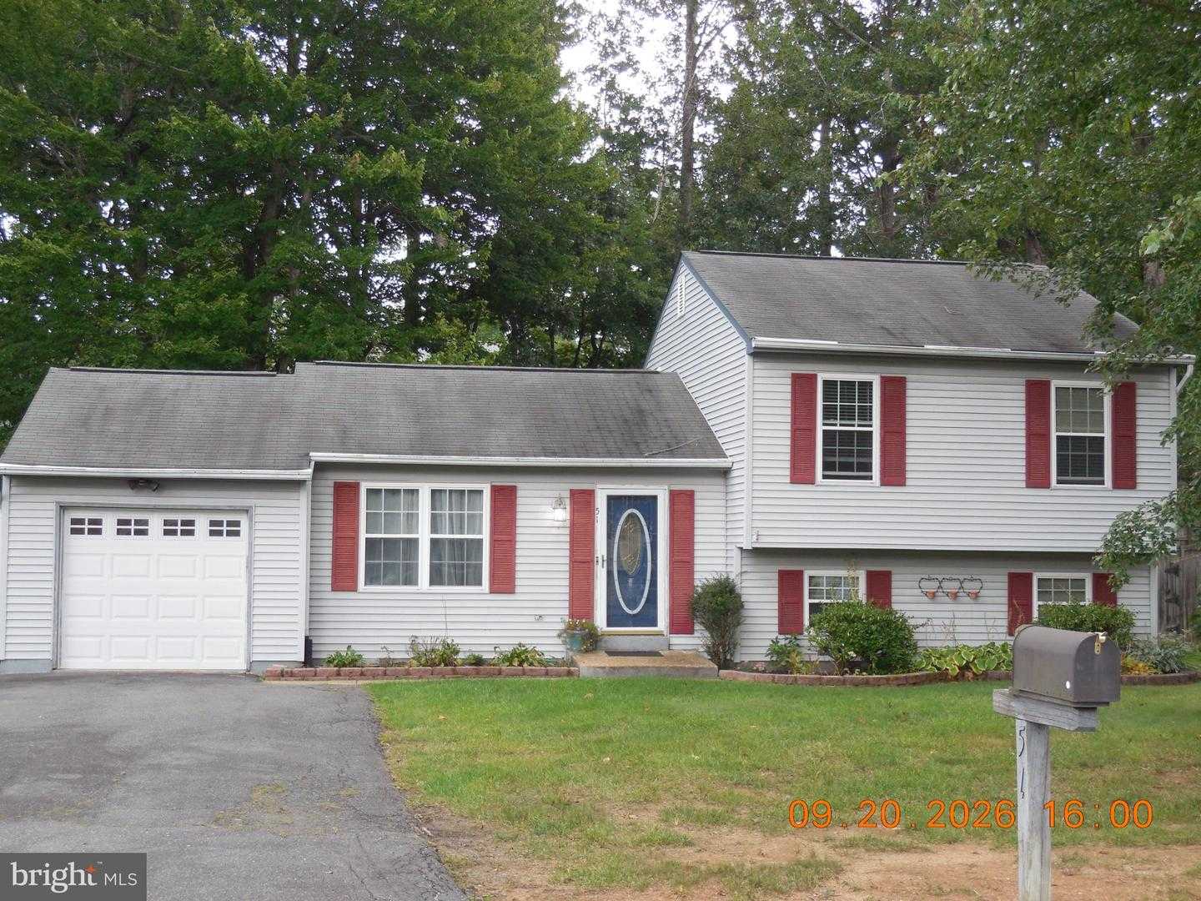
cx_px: 600
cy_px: 450
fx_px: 1839
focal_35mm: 53
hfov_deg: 36.2
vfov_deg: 27.5
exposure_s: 1/60
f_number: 4
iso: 125
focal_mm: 9.4
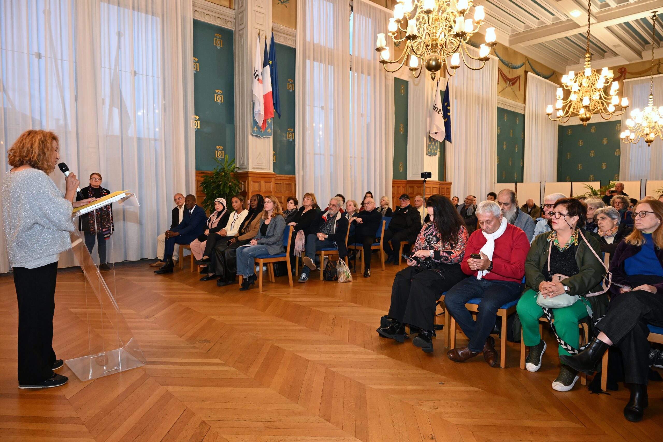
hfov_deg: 73.7
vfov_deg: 53.1
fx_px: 442
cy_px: 221
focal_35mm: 24
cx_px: 332
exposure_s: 1/20
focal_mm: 24
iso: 2000
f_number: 5.6
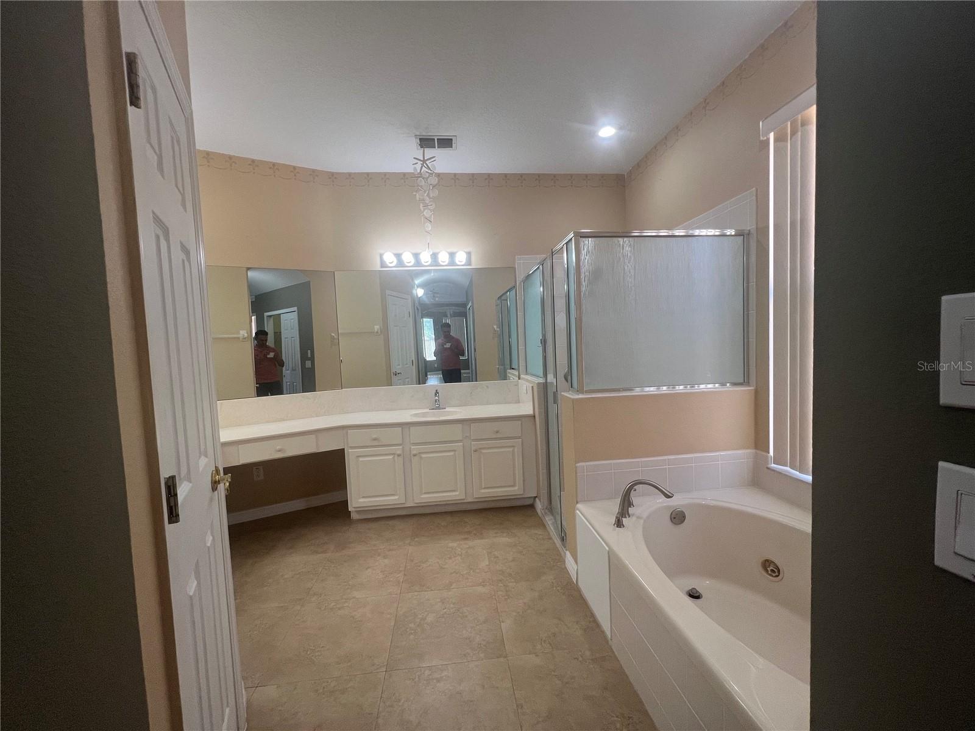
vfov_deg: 89.9
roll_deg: +2.4
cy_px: 366
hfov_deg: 106.2
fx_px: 366
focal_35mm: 13
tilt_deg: -3.9
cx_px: 488
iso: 100
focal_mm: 1.57
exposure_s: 1/120
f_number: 1.8
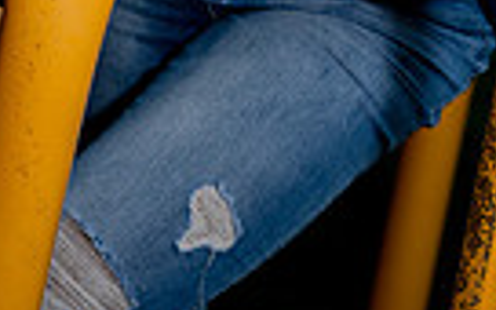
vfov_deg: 5.7
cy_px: -478
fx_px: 2974
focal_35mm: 220
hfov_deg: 9.5
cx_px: 201
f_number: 5.6
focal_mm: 65
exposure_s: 1/250
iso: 100
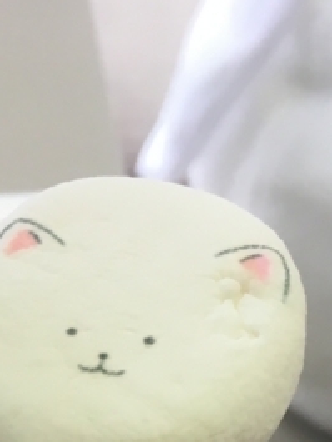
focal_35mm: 112
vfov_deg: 14.9
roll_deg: -2.8
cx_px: -13
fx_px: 1431
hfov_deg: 13.0
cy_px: 841
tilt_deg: -36.7
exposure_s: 1/40
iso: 25
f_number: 2.2
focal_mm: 4.15
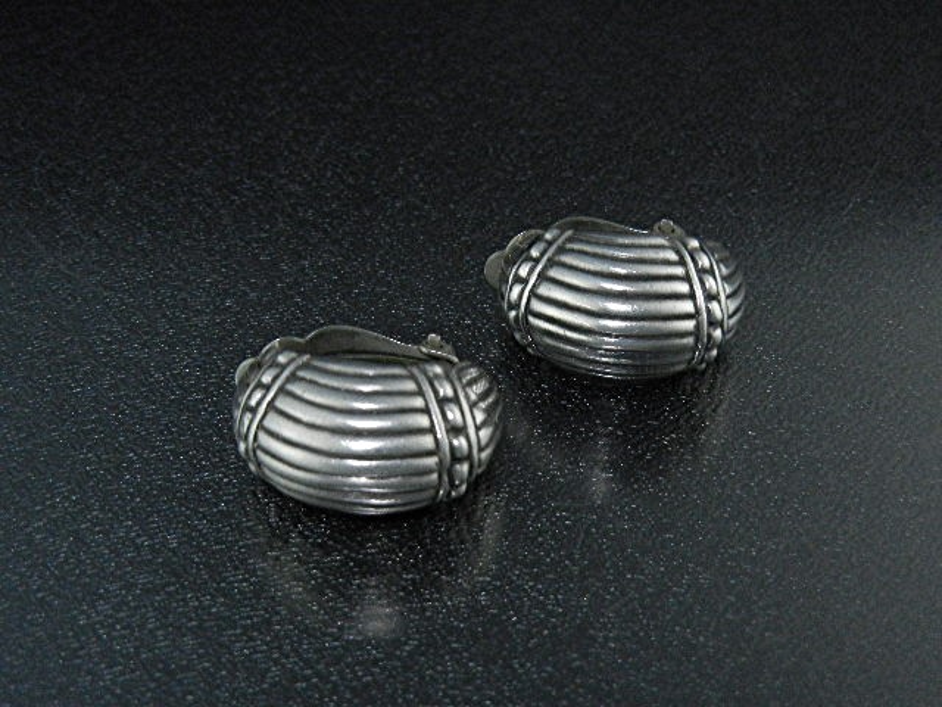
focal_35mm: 59
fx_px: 1606
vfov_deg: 24.8
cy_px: 354
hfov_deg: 32.7
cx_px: 471
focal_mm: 10.6
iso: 800
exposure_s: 1/30
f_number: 8
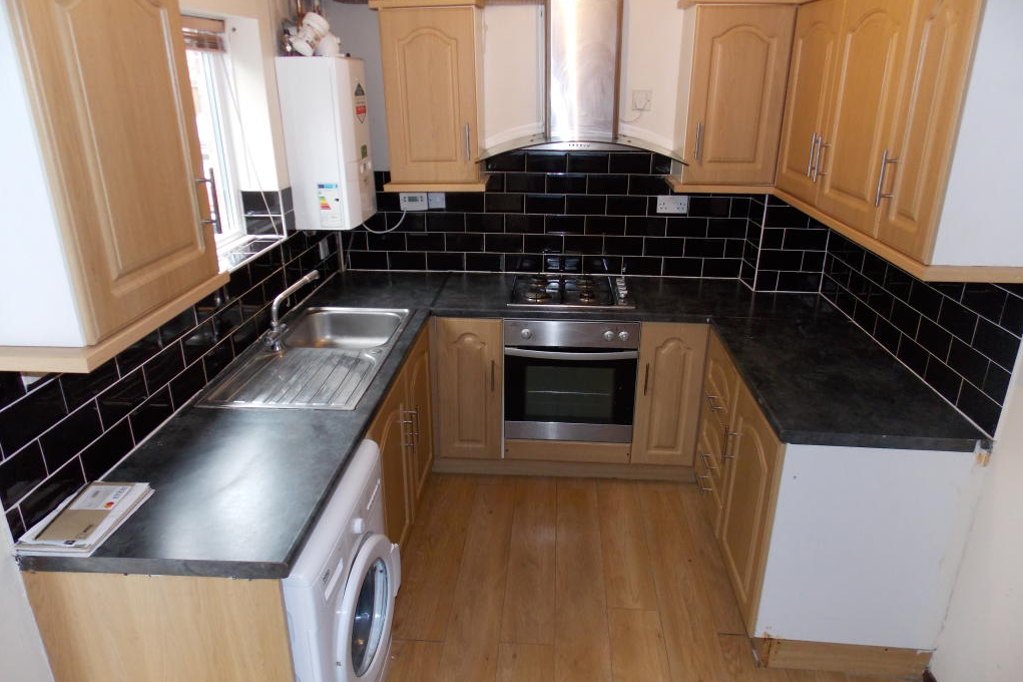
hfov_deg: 73.8
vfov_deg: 53.1
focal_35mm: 24
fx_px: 682
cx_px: 512
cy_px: 333
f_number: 3.1
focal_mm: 4
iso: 200
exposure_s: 1/30
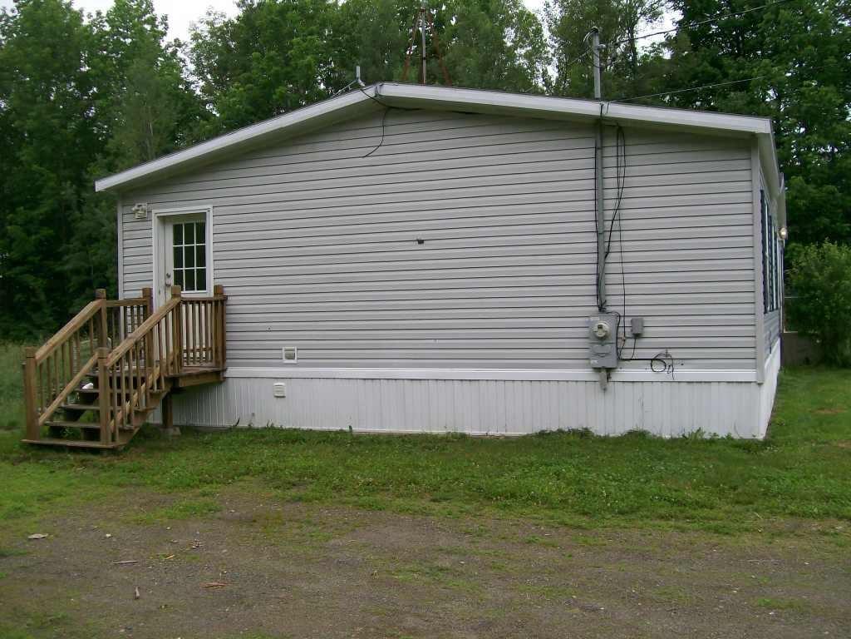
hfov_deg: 51.4
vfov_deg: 39.7
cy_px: 320
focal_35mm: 36
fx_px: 885
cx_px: 426
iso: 80
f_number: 2.7
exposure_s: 1/789
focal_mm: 6
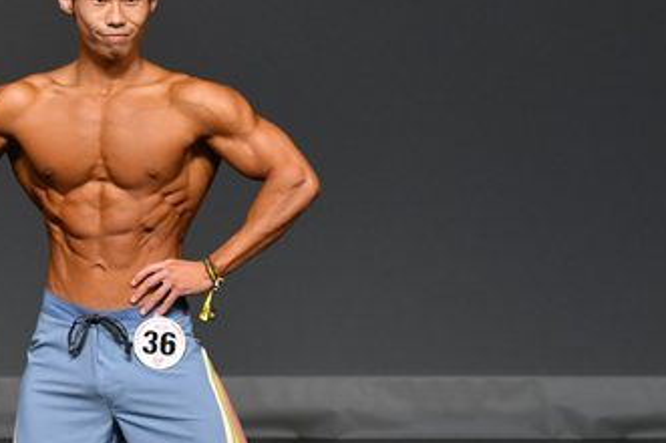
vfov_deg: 1.7
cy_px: 318
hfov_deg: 2.6
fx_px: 14933
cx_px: 204
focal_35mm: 808
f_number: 5.6
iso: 2000
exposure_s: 1/400
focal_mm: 230
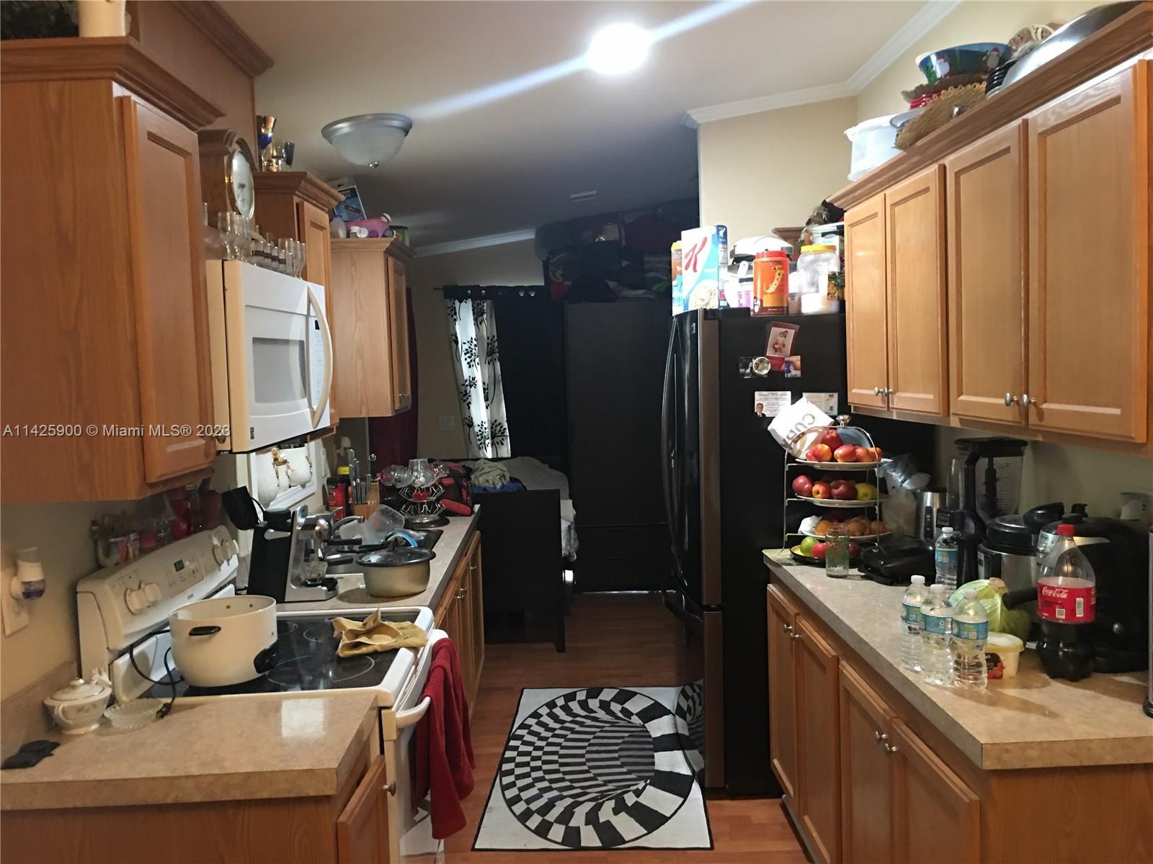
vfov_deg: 48.2
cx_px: 576
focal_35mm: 29
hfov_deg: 61.7
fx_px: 966
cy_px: 432
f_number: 2.2
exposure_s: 1/4
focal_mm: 4.15
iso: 50
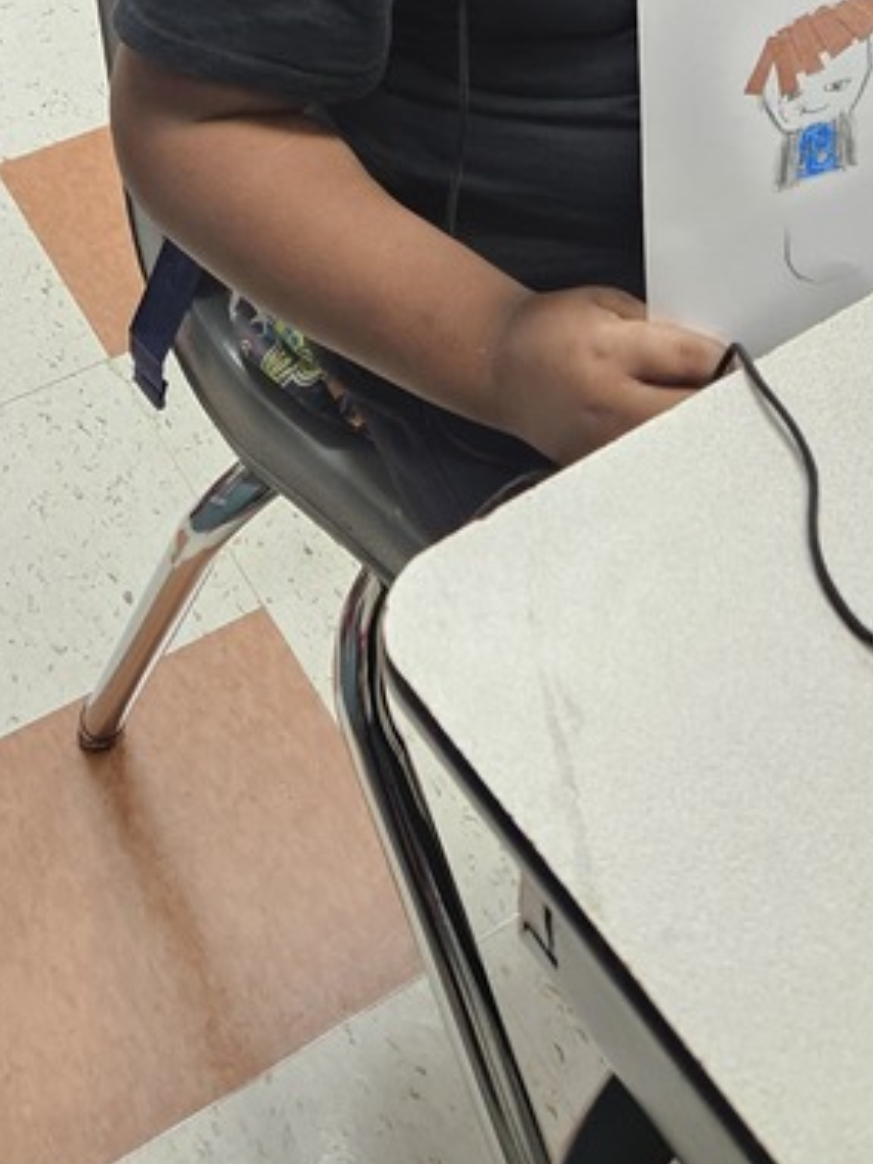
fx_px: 2085
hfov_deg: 23.5
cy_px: -221
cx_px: 597
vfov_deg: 27.5
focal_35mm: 62
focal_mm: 5.4
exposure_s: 1/120
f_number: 1.8
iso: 1000
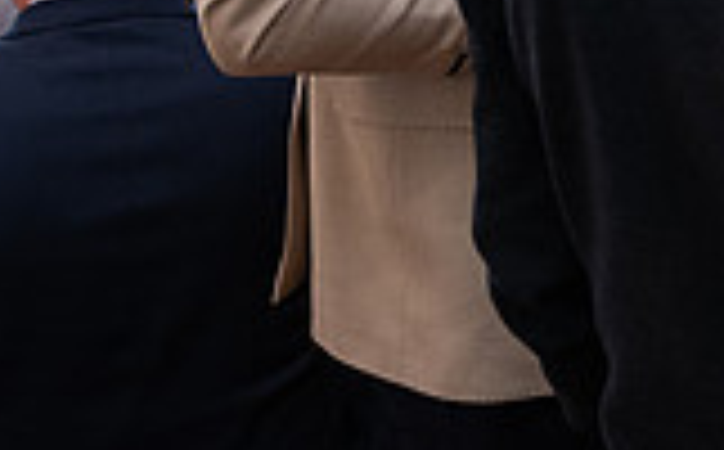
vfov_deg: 11.0
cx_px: 980
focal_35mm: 114
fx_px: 2245
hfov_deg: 17.1
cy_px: -245
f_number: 3.5
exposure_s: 1/160
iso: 800
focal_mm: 31
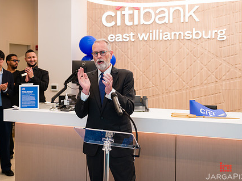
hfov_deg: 36.7
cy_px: 77
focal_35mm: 52
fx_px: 364
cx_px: 104
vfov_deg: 28.0
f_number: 3.2
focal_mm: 37
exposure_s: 1/200
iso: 400
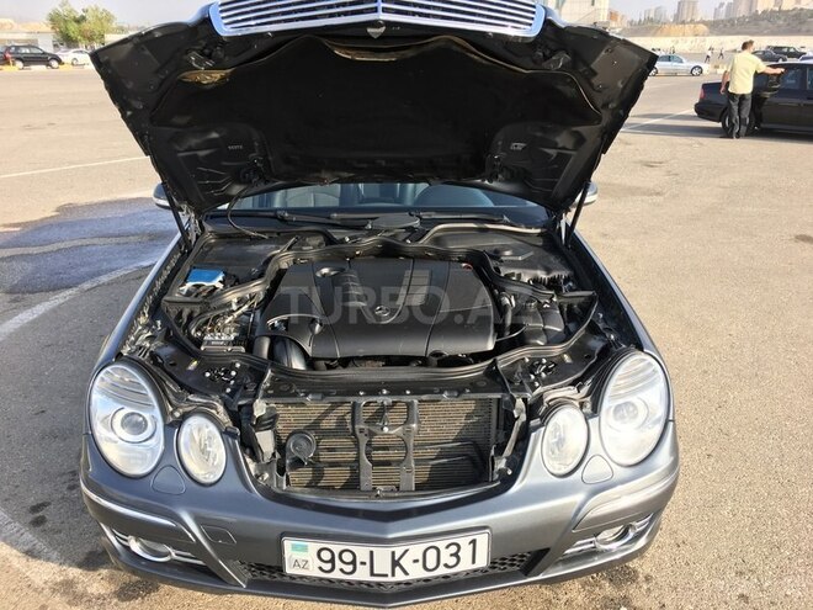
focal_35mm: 29
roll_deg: +2.3
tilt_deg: -20.8
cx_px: 406
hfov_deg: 61.7
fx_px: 681
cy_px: 305
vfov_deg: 48.2
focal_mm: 4.15
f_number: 2.2
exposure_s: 1/405
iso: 25
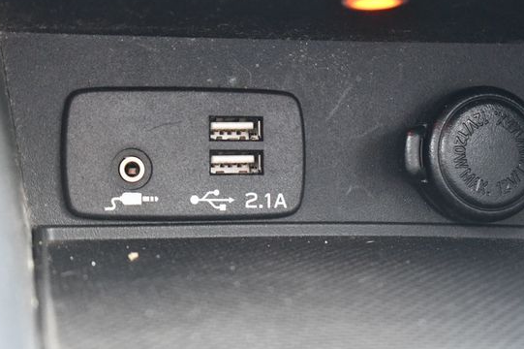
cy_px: 146
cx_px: 248
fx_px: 1411
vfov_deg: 14.1
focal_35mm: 97
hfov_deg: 21.0
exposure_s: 1/60
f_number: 5.6
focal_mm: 55
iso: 6400
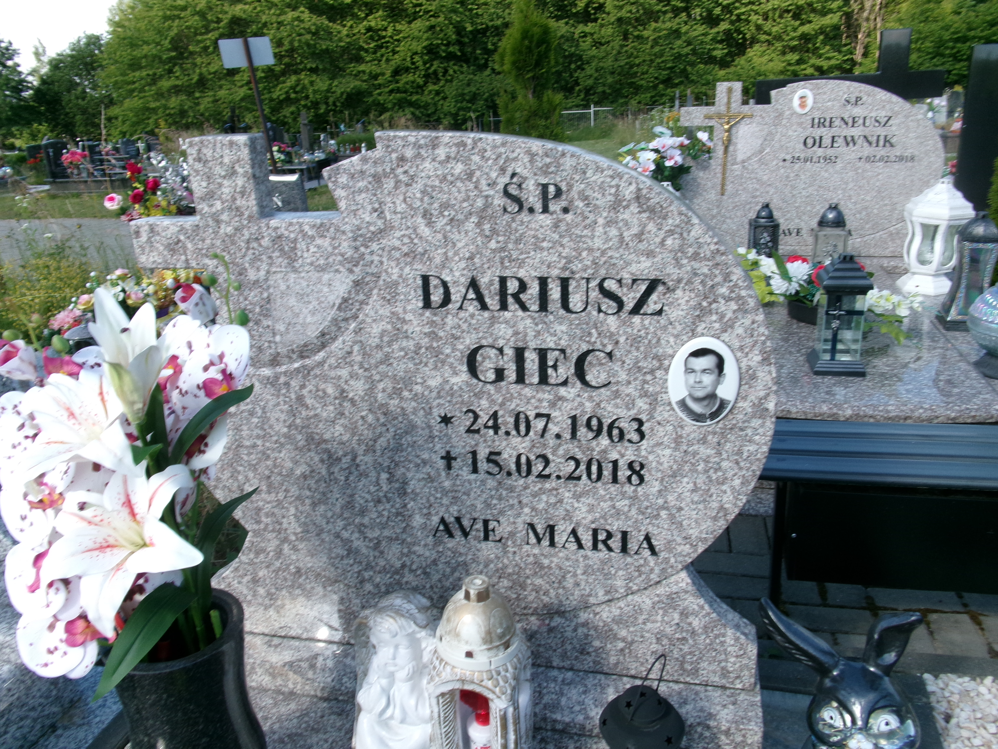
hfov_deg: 63.4
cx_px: 499
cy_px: 374
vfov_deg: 49.7
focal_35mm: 28
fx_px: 807
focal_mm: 5.1
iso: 100
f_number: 10.8
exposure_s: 1/50
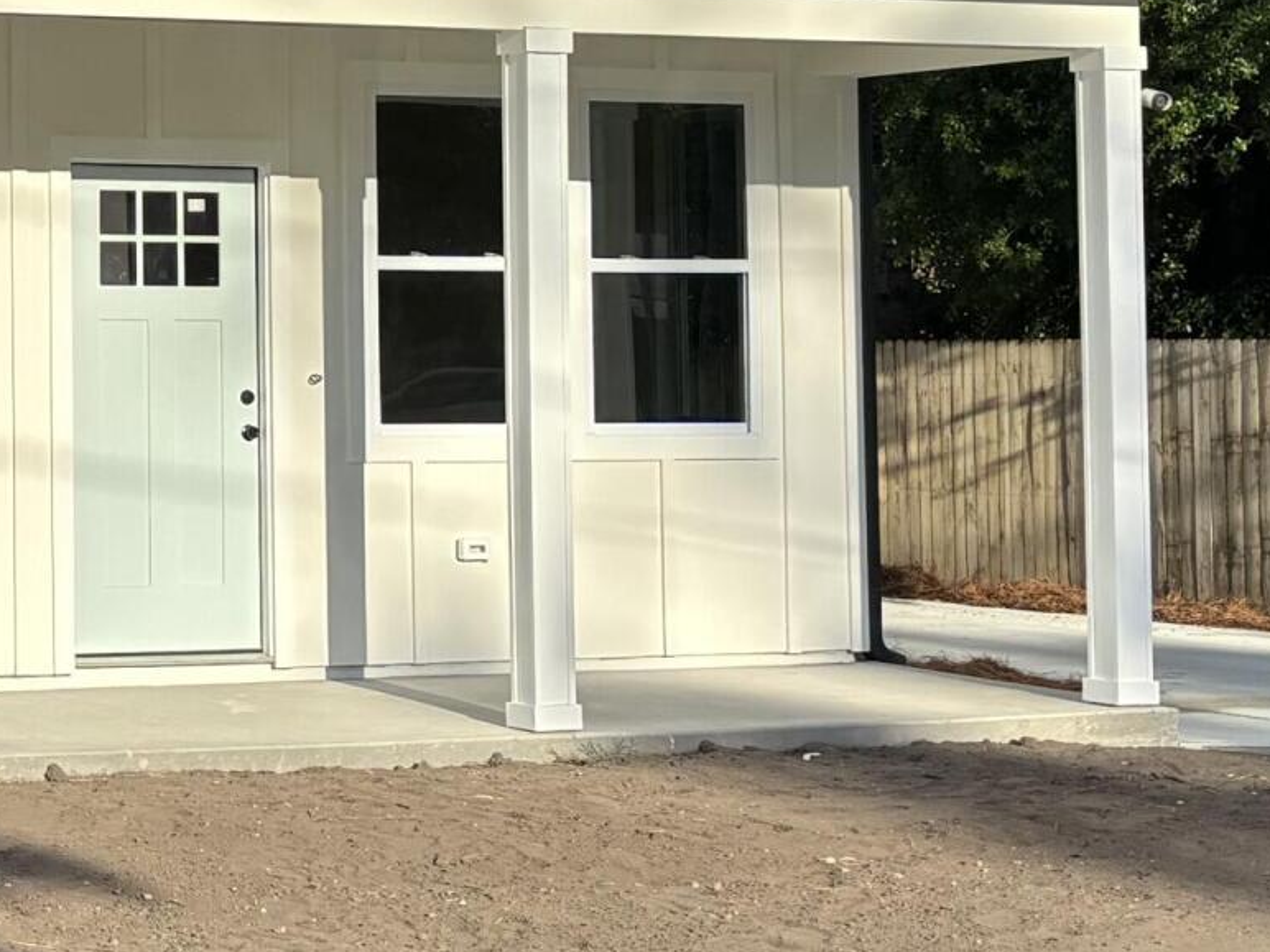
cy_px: 66
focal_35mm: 101
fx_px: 3706
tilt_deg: +1.9
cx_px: -174
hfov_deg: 18.6
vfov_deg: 14.5
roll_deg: -0.2
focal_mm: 5.96
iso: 50
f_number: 1.6
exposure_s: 1/3021
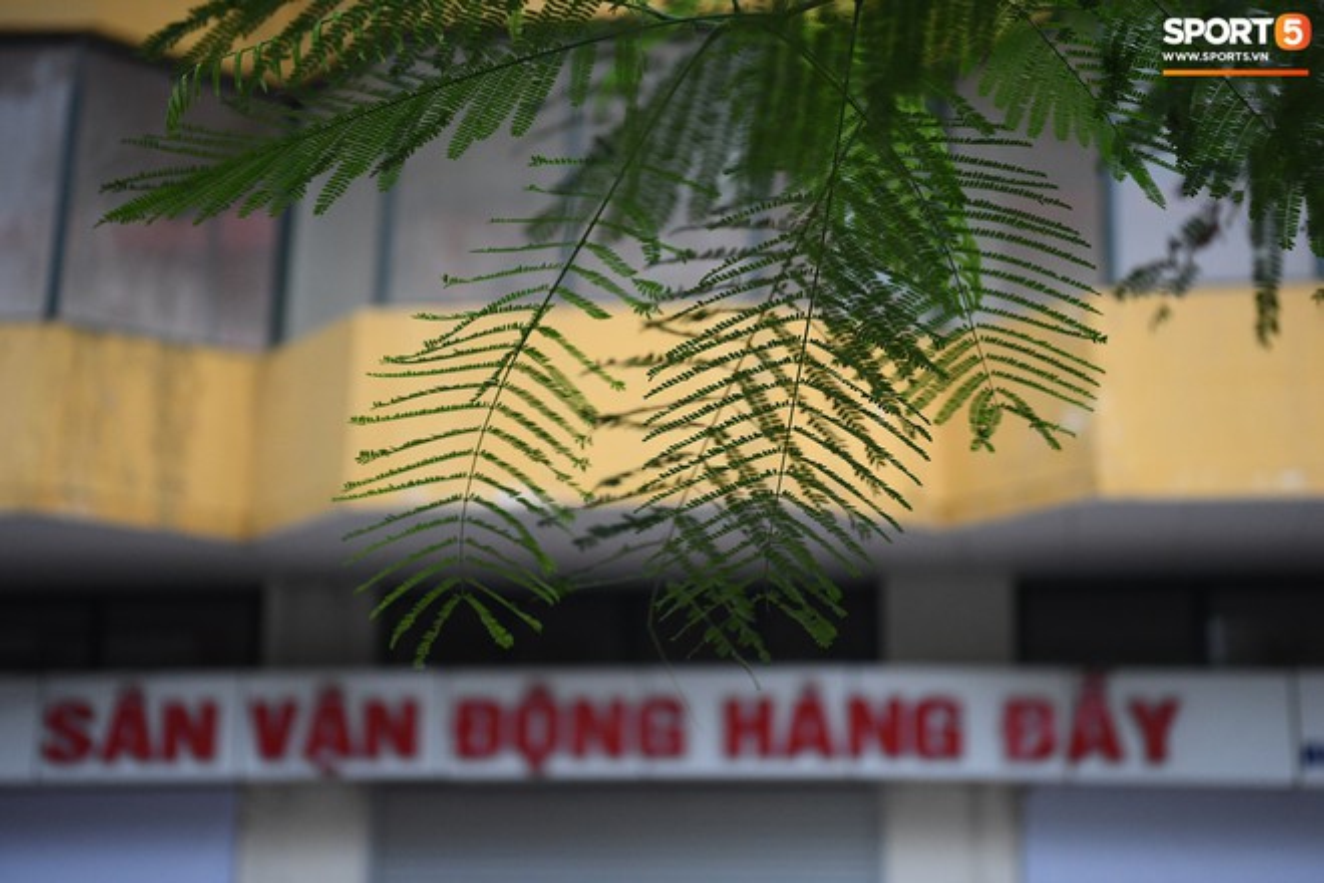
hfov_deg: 28.8
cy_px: 442
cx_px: 662
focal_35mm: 70
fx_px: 2574
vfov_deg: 19.5
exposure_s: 1/800
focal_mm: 70
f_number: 3.2
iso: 3200
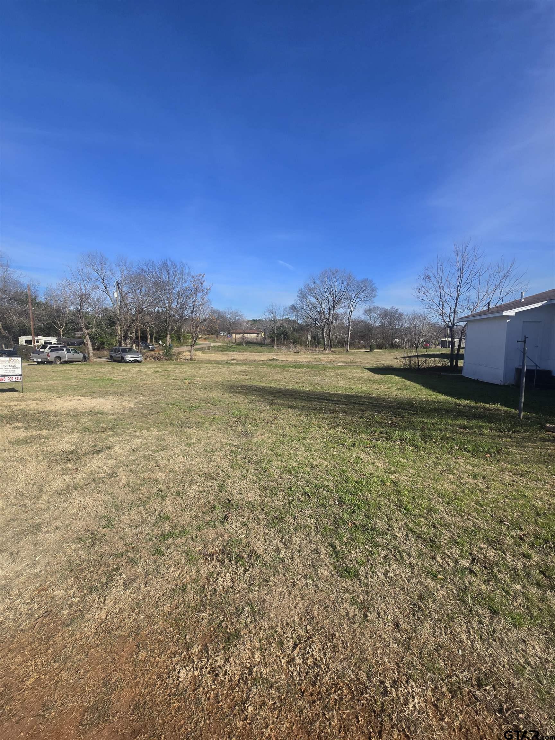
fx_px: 278
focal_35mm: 13
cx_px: 278
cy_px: 370
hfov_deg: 89.9
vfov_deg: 106.2
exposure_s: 1/2470
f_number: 2.2
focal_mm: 2.2
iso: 50
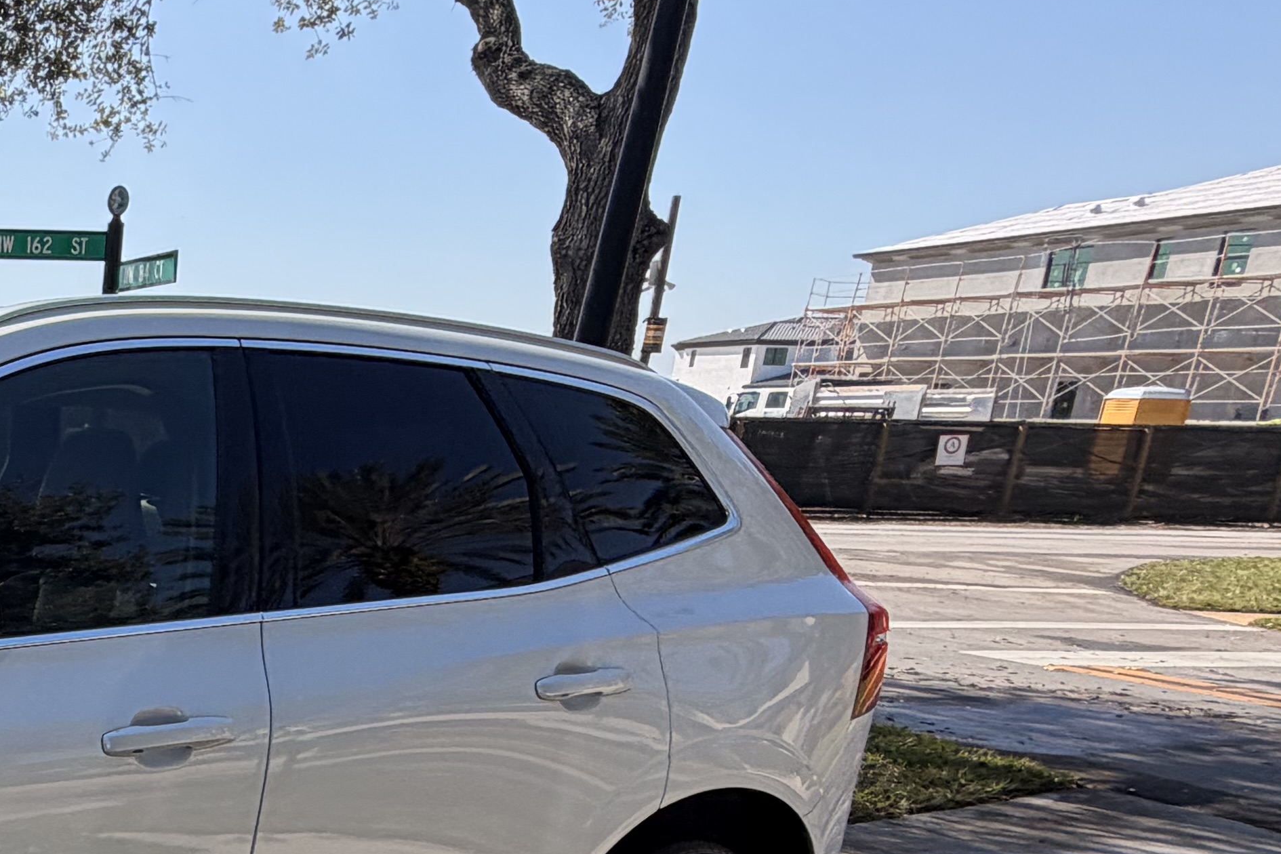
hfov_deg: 33.5
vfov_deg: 28.9
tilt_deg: -19.6
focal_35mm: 44
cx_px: -354
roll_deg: -2.7
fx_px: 1566
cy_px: 813
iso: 20
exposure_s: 1/770
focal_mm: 2.22
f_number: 2.2
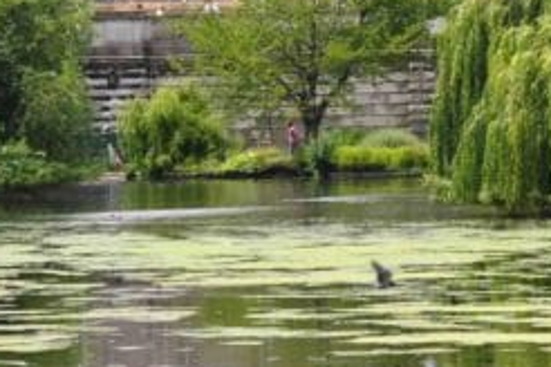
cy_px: -201
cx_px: 723
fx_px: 8113
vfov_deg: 2.6
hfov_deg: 3.9
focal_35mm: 530
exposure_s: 1/320
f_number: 10
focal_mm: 85
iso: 200
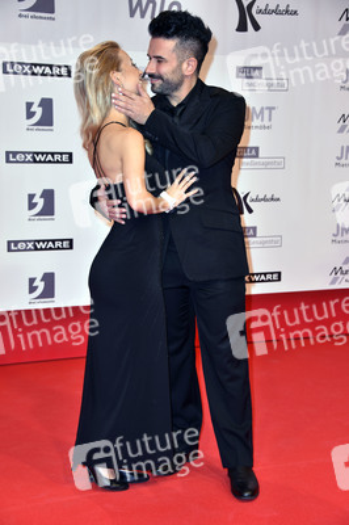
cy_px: 262
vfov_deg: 28.1
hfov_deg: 18.9
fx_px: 1049
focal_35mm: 72
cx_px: 174
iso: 400
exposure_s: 1/160
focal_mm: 72
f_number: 5.6
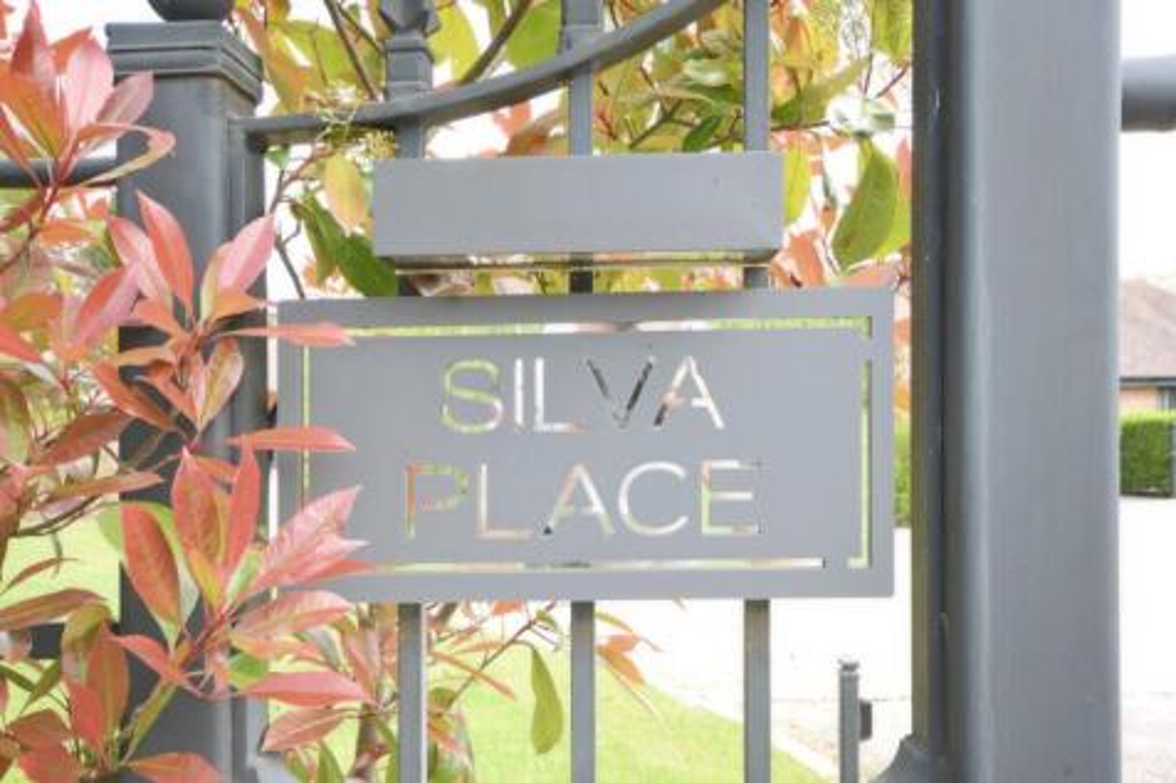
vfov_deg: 43.6
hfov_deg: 61.9
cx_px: 588
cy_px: 392
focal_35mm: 30
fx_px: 980
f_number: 8
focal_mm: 20
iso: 800
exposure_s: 1/160
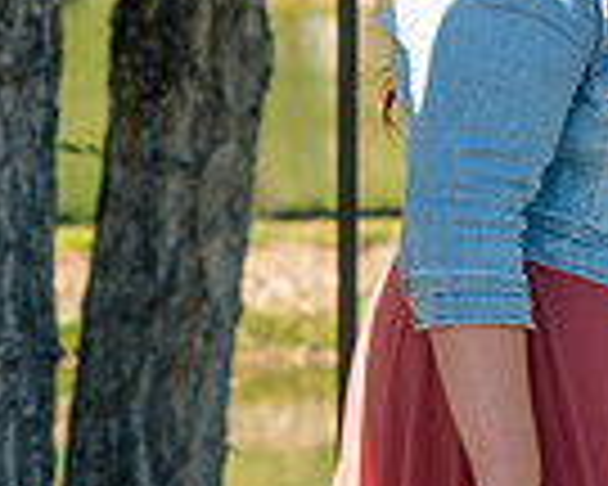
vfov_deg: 3.6
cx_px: 343
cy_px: 147
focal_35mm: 433
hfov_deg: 4.5
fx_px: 7792
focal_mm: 85
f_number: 5
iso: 100
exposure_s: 1/250
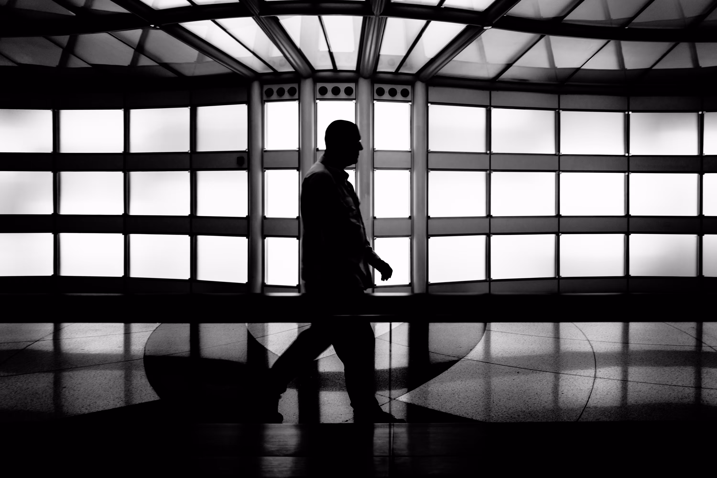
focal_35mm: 28
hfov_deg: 65.5
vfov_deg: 46.4
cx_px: 358
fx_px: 558
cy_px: 239
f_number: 1.7
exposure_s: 1/100
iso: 100
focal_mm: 28
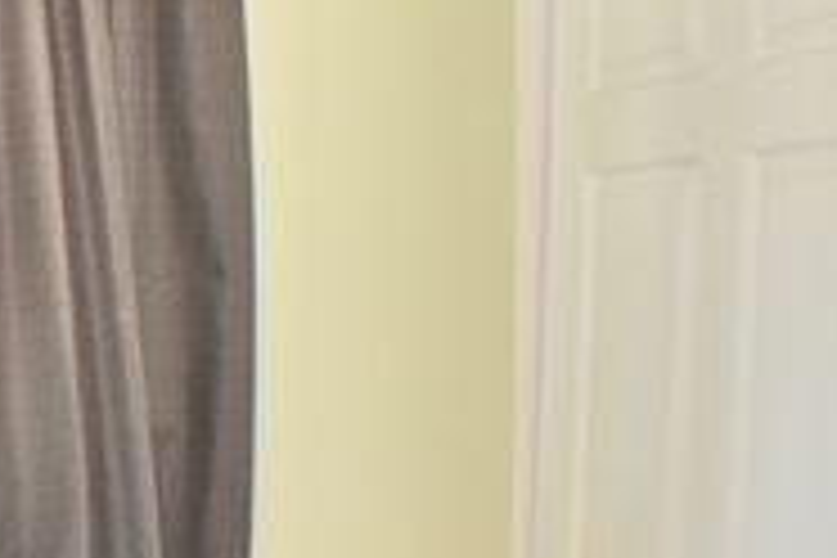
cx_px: -432
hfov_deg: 17.7
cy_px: 403
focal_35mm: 103
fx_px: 2395
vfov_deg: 13.3
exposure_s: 1/60
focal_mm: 20
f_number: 4
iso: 400
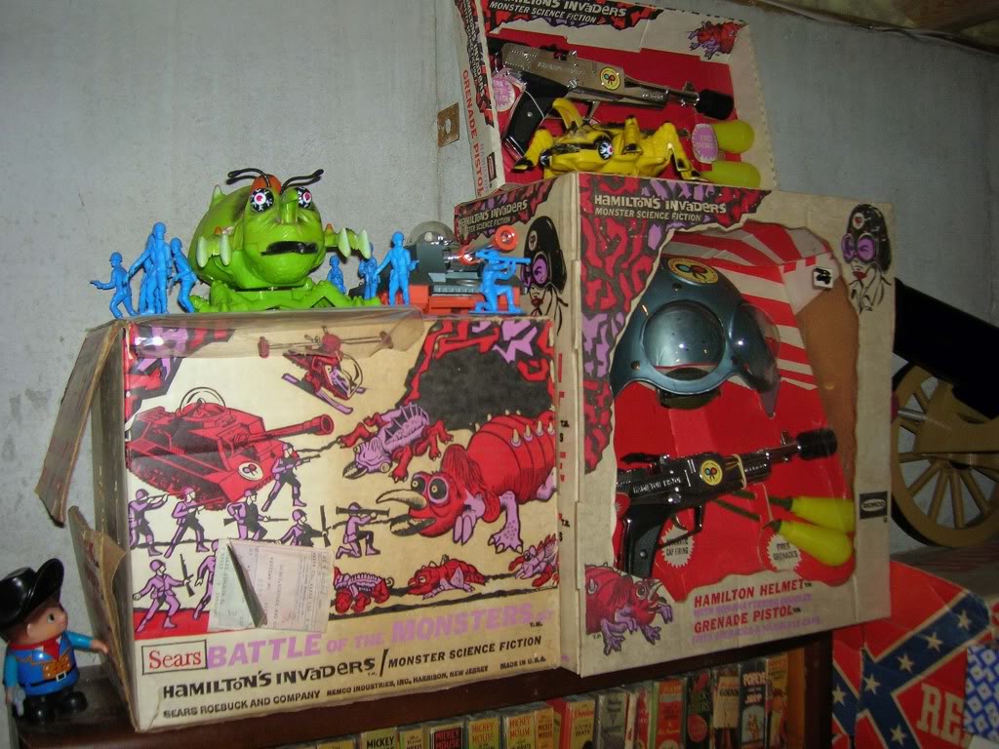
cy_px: 374
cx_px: 500
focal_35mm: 36
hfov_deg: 51.4
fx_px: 1039
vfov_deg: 39.7
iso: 50
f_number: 2.9
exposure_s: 1/60.1
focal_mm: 6
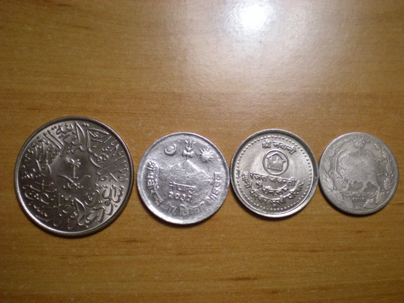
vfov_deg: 37.7
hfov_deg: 49.0
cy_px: 152
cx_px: 202
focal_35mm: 38
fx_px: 443
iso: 200
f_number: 3.1
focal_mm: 6.3
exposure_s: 1/48.8
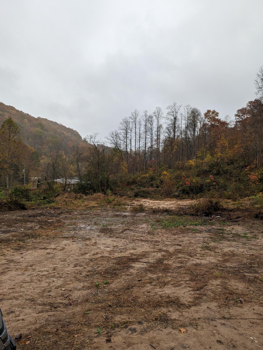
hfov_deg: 56.9
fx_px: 243
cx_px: 132
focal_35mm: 24
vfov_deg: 71.5
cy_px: 175
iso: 47
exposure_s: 1/313
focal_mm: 6.81
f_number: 1.85
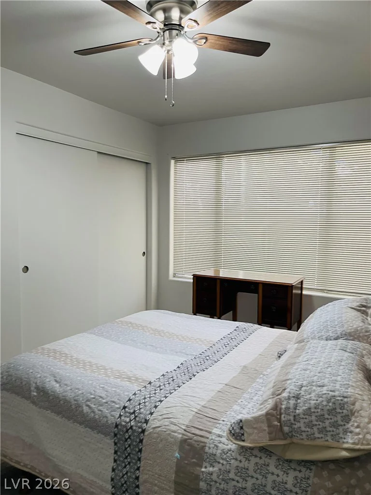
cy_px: 248
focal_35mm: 26
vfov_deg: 67.3
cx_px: 186
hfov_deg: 53.1
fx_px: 372
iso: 80
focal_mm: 5.1
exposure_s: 1/60
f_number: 1.6
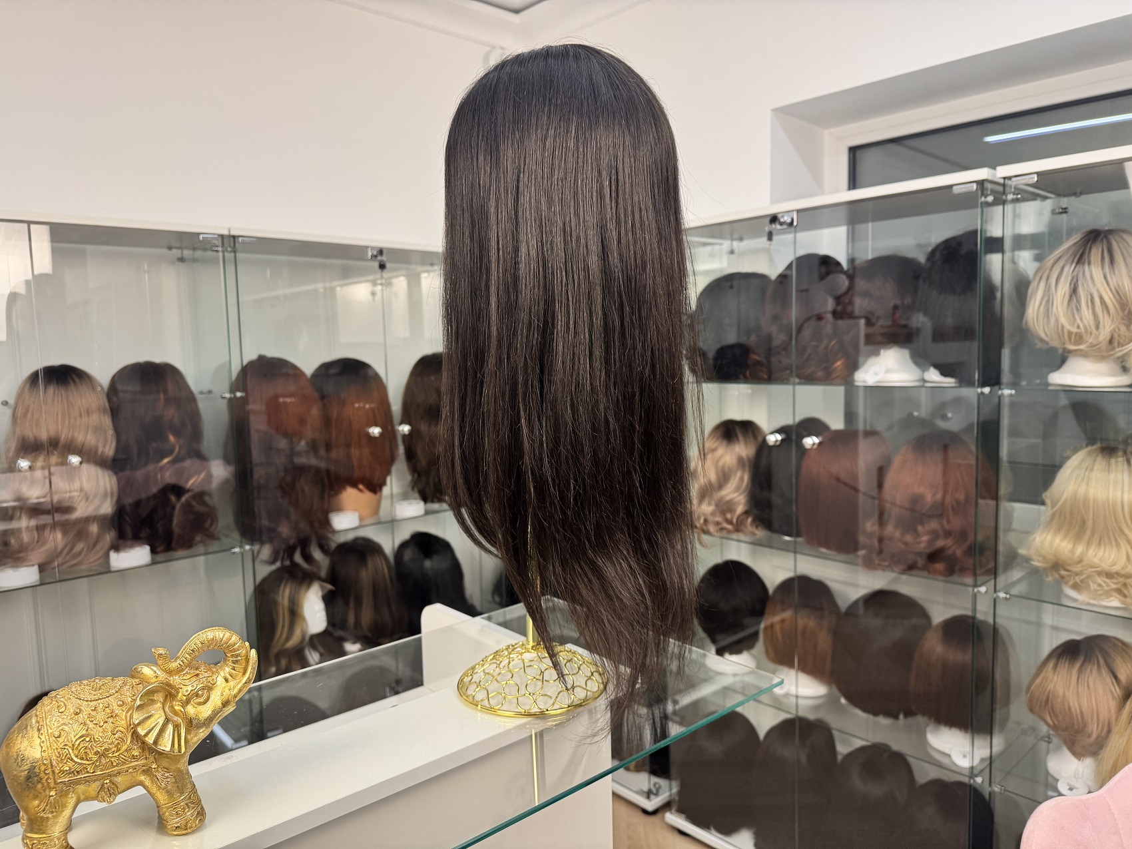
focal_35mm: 24
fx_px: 785
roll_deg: +0.9
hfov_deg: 71.6
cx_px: 566
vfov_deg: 56.8
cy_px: 424
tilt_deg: -6.1
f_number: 1.78
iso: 125
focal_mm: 6.76
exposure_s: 1/121
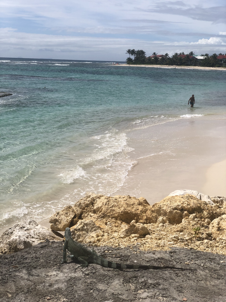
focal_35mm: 52
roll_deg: -1.6
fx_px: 453
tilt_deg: -10.4
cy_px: 151
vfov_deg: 36.8
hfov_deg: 28.0
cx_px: 113
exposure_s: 1/3205
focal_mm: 6
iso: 16
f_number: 2.4
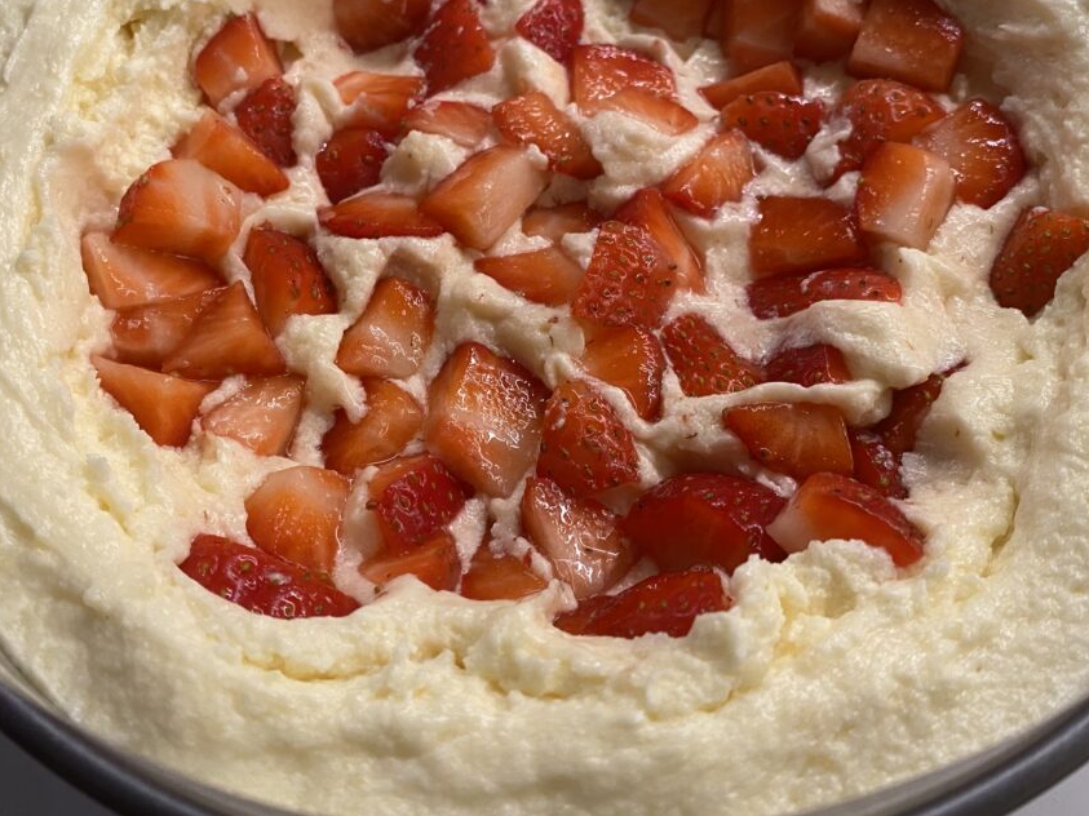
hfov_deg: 50.1
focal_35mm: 37
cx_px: 585
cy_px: 320
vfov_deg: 38.5
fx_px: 1164
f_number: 1.8
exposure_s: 1/50
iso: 125
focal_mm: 4.25
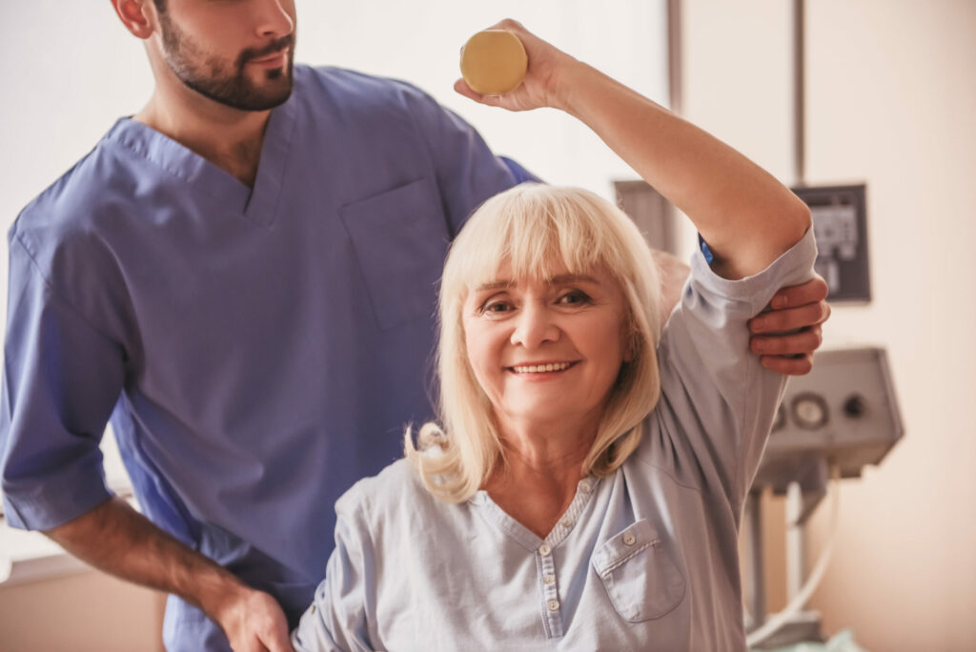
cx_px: 488
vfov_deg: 19.5
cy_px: 326
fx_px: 1899
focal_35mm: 70
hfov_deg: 28.8
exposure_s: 1/100
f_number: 2.8
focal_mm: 70
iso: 1000
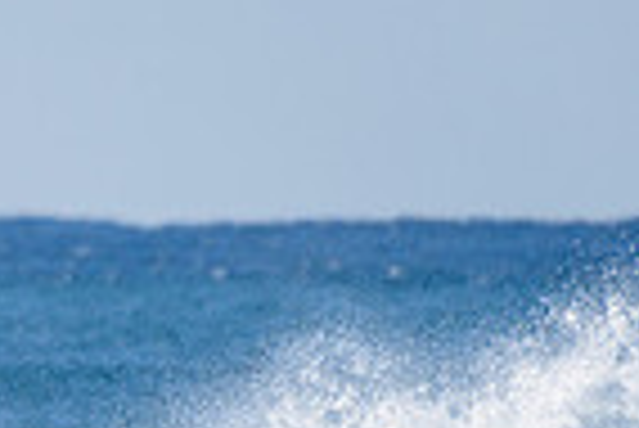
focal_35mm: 2079
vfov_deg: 0.7
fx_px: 36939
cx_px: -605
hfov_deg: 1.0
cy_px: 678
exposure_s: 1/2000
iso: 180
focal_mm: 500
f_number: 5.6
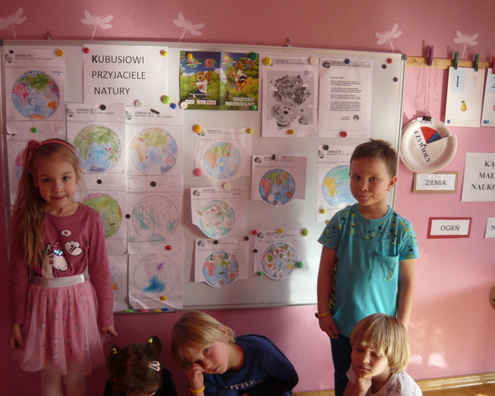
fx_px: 513
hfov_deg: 51.5
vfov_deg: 42.2
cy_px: 201
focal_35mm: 35
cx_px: 240
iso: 100
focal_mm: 5.5
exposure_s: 1/100
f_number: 2.8
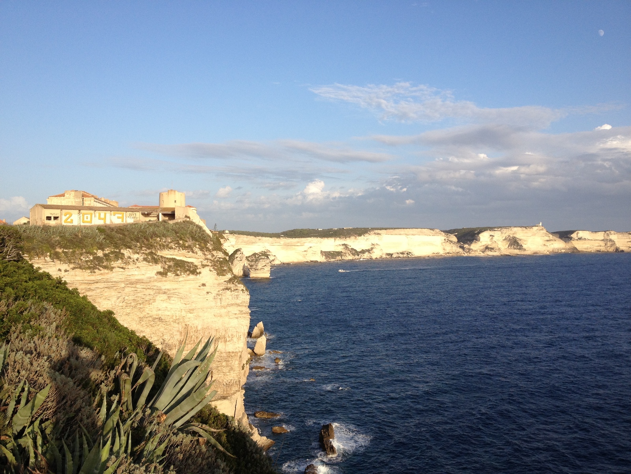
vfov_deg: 40.7
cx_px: 316
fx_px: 638
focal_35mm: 35
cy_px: 237
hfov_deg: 52.6
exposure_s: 1/1082
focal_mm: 4.28
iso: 64
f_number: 2.4
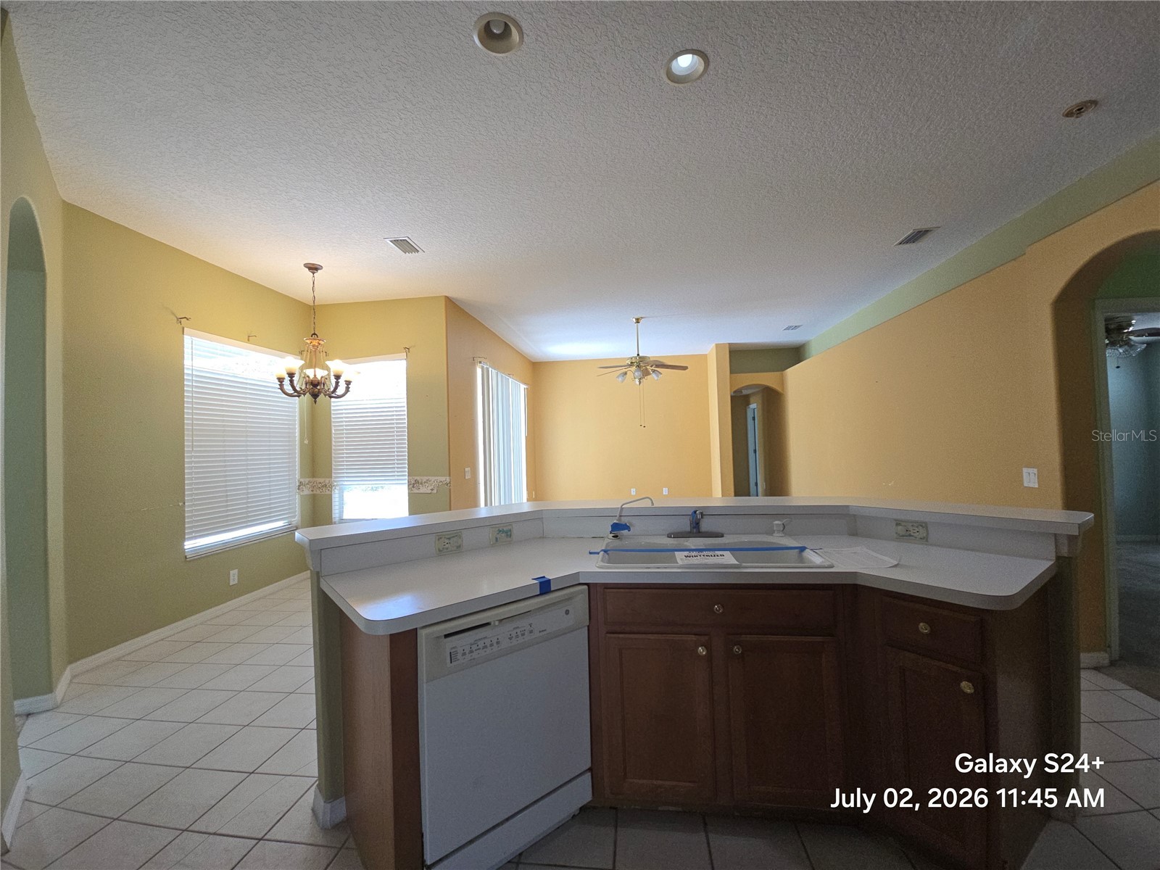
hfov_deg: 106.2
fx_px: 436
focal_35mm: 13
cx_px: 580
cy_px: 435
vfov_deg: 89.9
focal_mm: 2.2
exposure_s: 1/60
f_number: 2.2
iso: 64
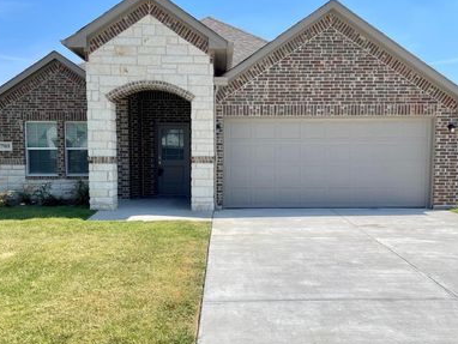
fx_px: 450
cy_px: 152
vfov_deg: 41.8
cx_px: 227
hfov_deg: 53.9
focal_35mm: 34
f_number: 1.6
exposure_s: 1/2786
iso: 32
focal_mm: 5.1
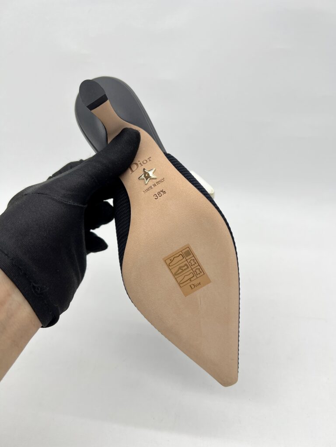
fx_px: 336
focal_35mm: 26
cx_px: 168
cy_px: 224
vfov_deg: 67.3
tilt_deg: -32.0
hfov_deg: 53.1
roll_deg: +0.5
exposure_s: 1/165
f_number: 1.5
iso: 40
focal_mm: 5.7
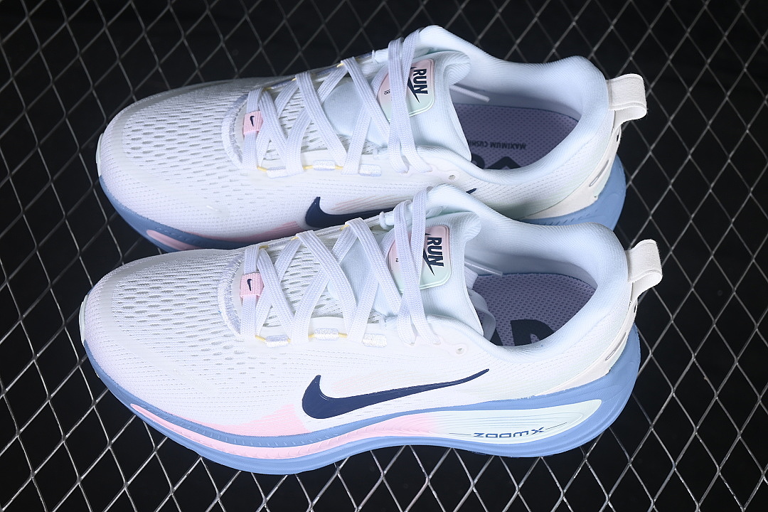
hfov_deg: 27.0
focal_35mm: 75
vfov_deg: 18.2
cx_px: 384
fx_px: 1600
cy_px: 256
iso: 160
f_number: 7.1
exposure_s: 1/80
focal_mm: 50
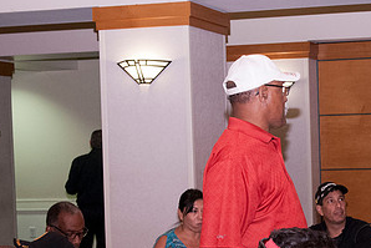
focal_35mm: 86
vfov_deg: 15.9
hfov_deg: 22.9
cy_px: 172
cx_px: 346
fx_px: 887
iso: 1250
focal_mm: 26
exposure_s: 1/100
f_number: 4.5
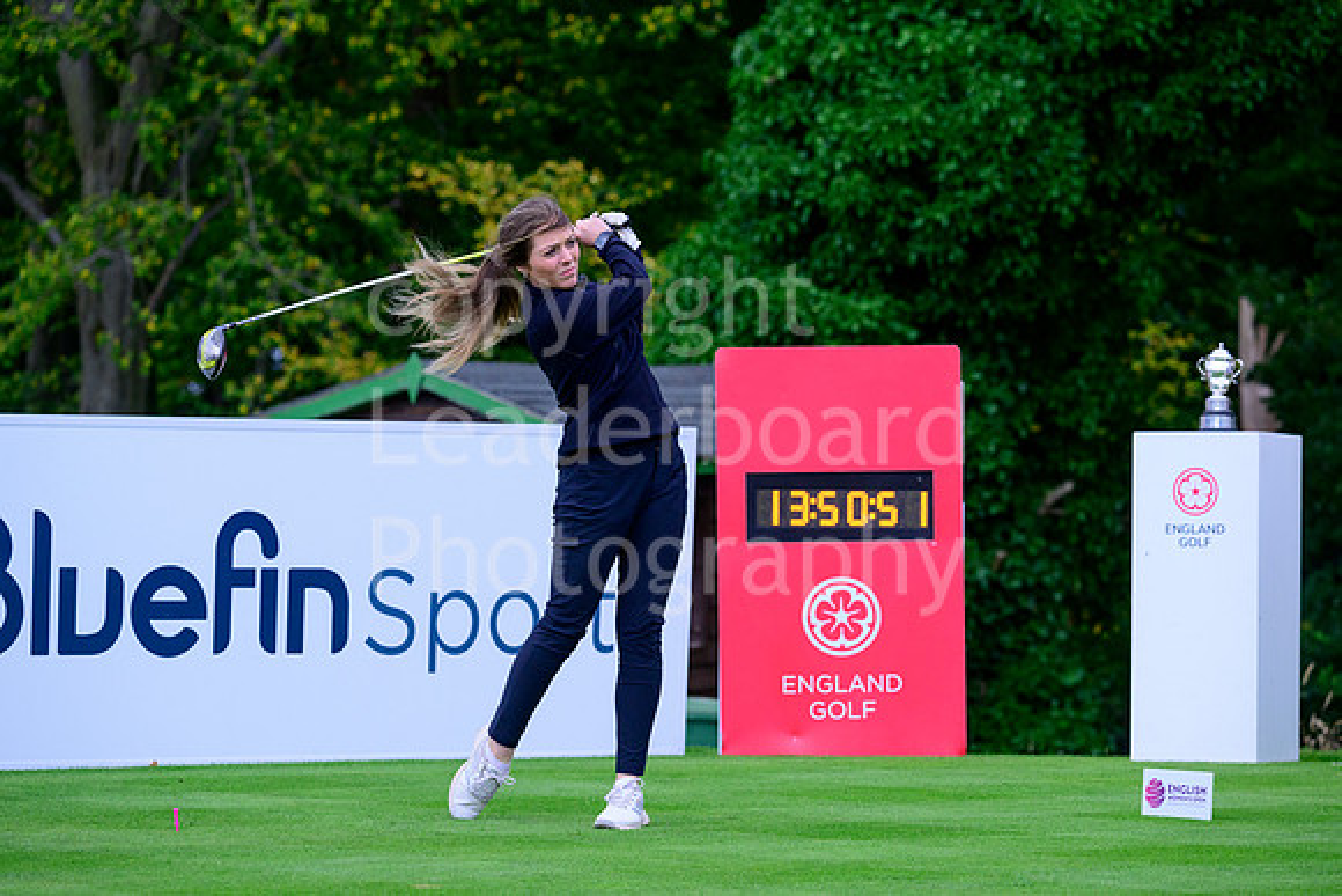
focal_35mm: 185
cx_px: 671
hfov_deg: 11.1
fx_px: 6898
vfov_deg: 7.4
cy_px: 448
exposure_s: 1/1250
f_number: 6.3
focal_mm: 185
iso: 1600
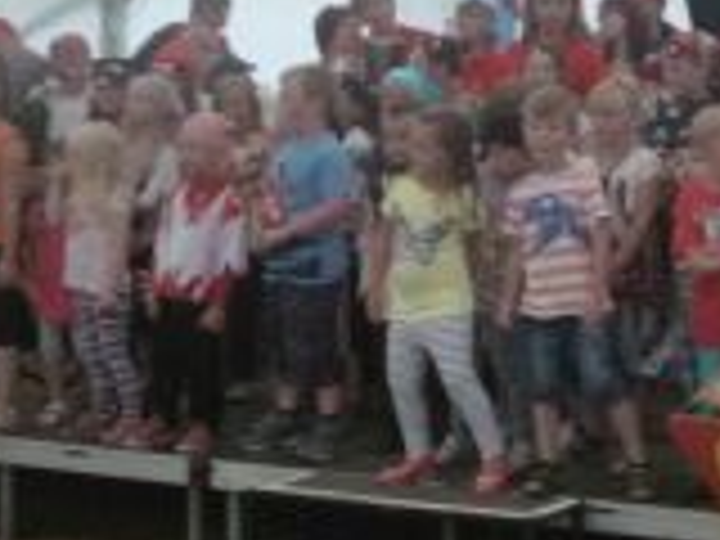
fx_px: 1976
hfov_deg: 20.1
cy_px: 81
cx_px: 693
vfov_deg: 15.4
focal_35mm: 95
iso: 800
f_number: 3.2
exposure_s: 1/100
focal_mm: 6.8
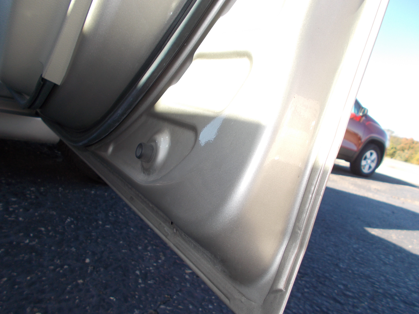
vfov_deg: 53.1
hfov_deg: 67.3
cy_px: 157
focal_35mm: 26
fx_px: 315
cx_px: 210
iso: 80
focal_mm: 4.6
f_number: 3.2
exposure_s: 1/200
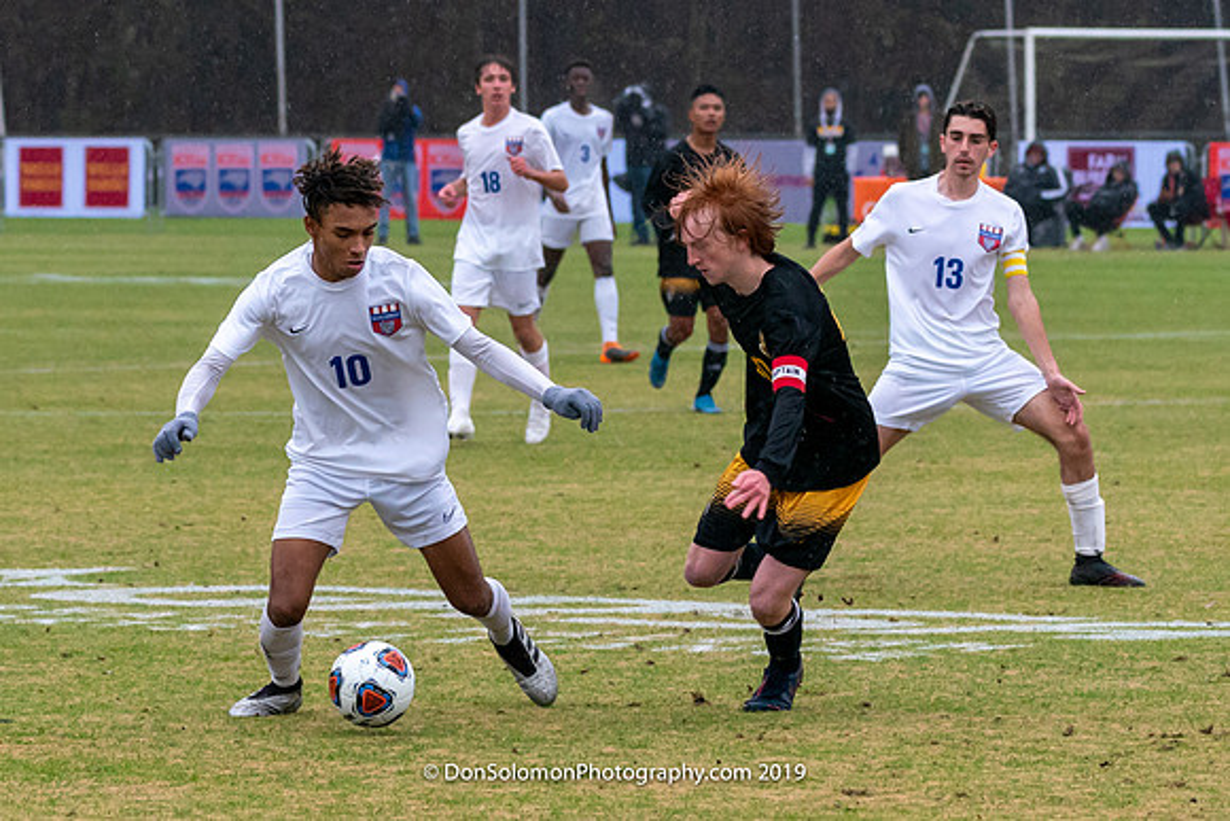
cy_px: 403
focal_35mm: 281
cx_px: 445
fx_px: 9609
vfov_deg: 4.9
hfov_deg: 7.3
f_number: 5.6
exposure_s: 1/1000
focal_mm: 130
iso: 3200
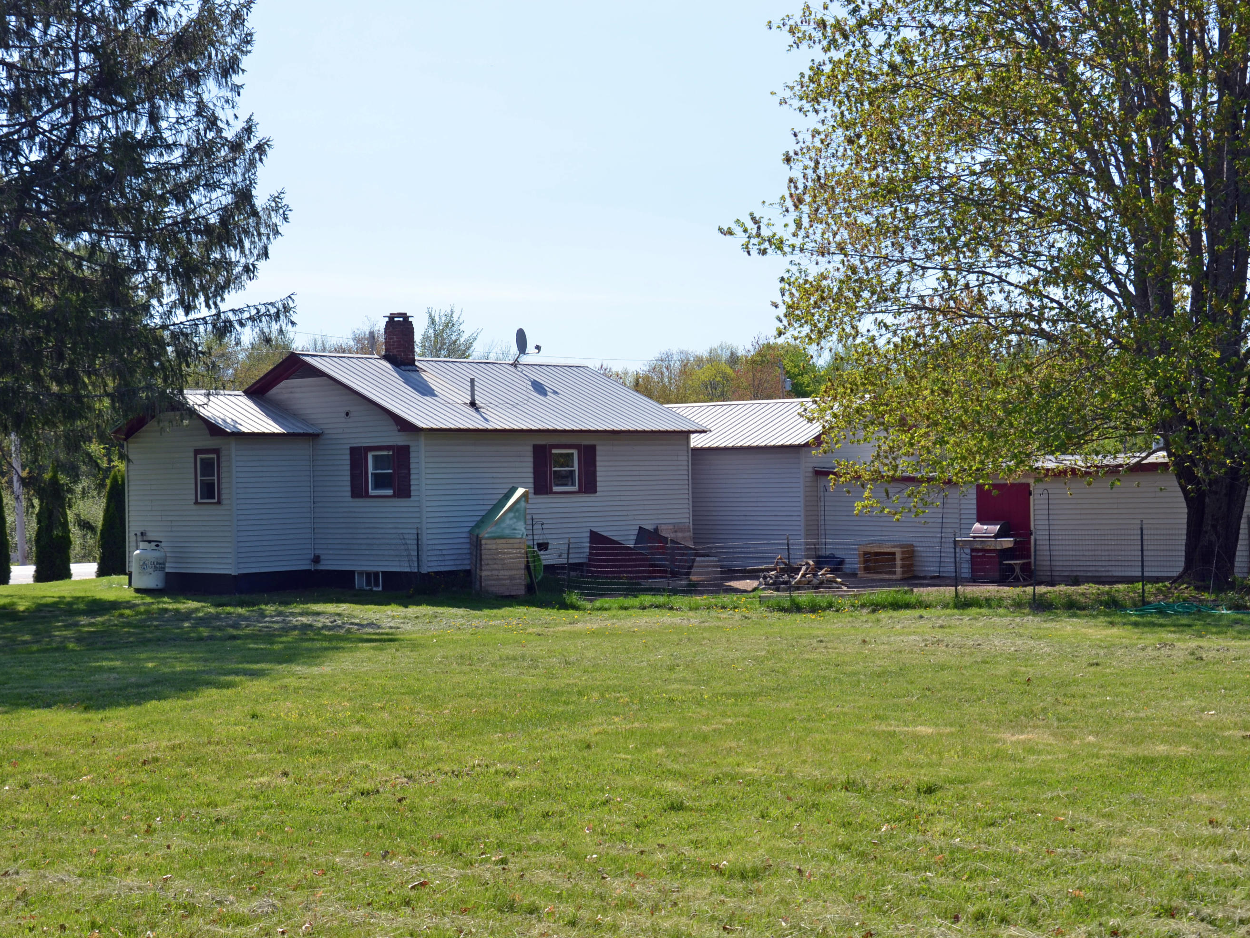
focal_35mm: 56
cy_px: 472
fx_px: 2022
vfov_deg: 26.1
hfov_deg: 34.3
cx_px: 661
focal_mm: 34
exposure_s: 1/250
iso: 140
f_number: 8
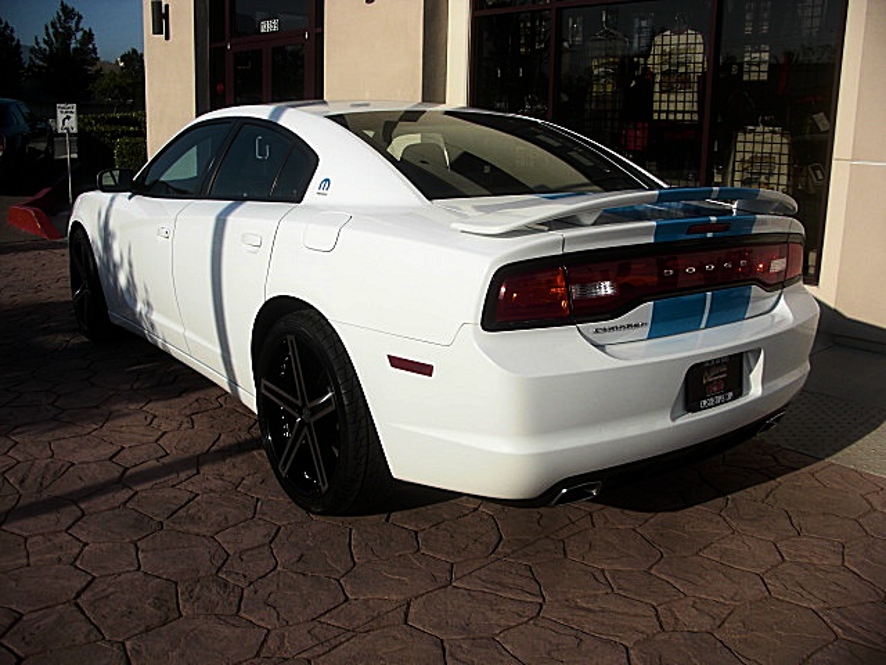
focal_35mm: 36
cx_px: 443
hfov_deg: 51.4
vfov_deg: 39.7
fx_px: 921
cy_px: 332
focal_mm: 6.3
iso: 50
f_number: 7.9
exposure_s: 1/200
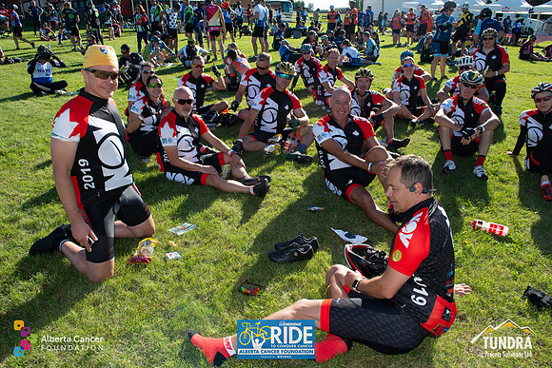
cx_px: 276
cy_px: 184
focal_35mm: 24
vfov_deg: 53.2
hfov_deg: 73.7
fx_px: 368
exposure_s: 1/400
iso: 320
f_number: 9
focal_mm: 24
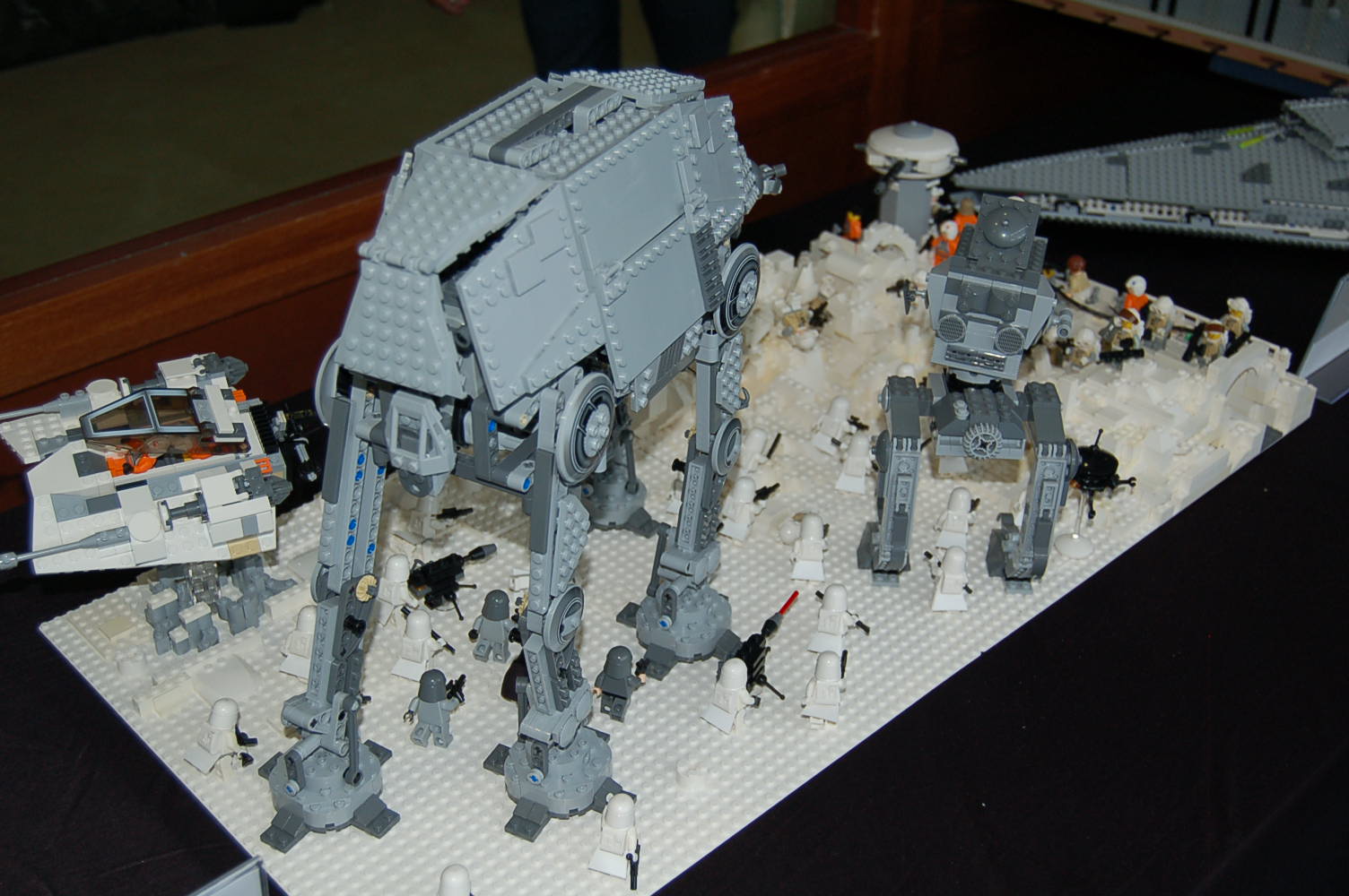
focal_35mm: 42
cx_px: 674
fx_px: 1572
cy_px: 448
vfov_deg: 31.8
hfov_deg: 46.4
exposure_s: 1/60
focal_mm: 28
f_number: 4.2
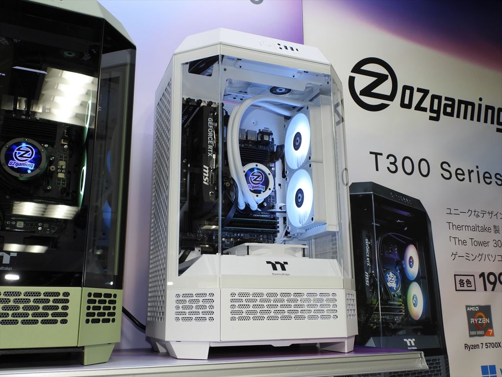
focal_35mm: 32
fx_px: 464
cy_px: 188
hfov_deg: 56.8
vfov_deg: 44.2
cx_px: 251
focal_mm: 5.8
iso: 100
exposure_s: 1/50
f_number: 3.2
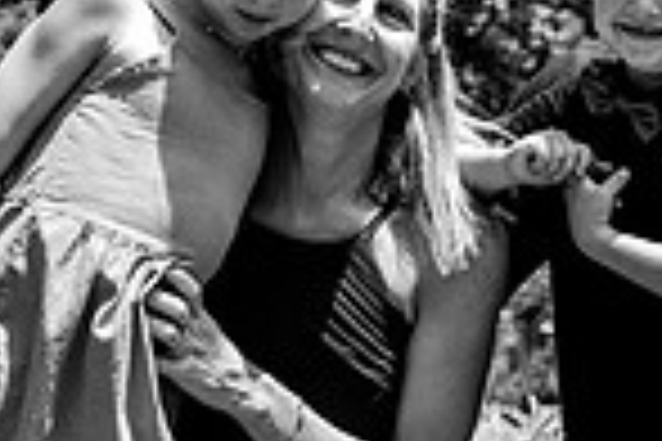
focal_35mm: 133
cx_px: 569
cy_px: 353
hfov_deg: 15.3
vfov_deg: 10.3
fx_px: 2446
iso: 200
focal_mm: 31
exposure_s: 1/250
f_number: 4
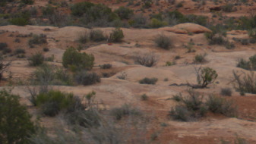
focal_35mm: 93
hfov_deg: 21.7
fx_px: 632
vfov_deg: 12.7
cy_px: -39
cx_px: 280
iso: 64
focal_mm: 6.3
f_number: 3.5
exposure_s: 1/817
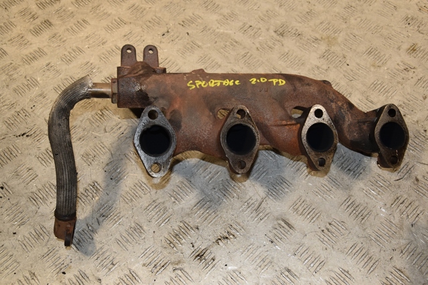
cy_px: 142
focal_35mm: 42
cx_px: 214
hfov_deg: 46.4
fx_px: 499
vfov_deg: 31.9
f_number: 7.1
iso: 800
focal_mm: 28
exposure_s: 1/200
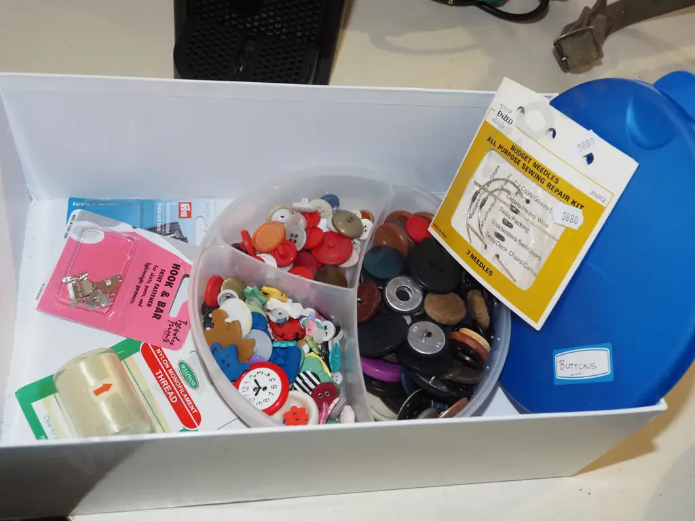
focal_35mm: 38
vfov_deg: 37.7
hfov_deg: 49.0
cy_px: 260
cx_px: 348
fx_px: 763
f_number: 5.6
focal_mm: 19
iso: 2500
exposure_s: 1/60
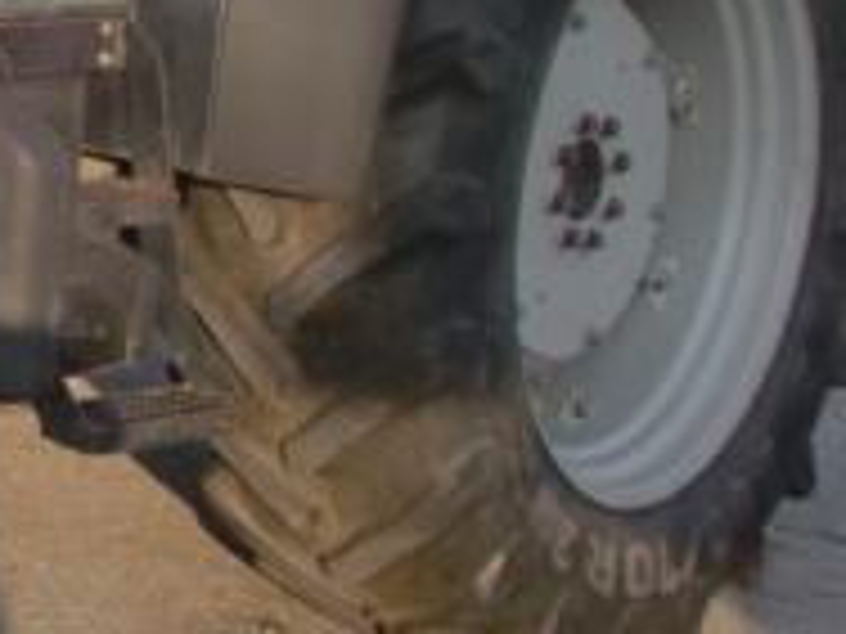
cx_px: -569
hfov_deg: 15.7
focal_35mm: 111
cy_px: -121
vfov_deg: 13.0
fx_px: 2713
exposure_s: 1/640
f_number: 2.6
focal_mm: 4.65
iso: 64
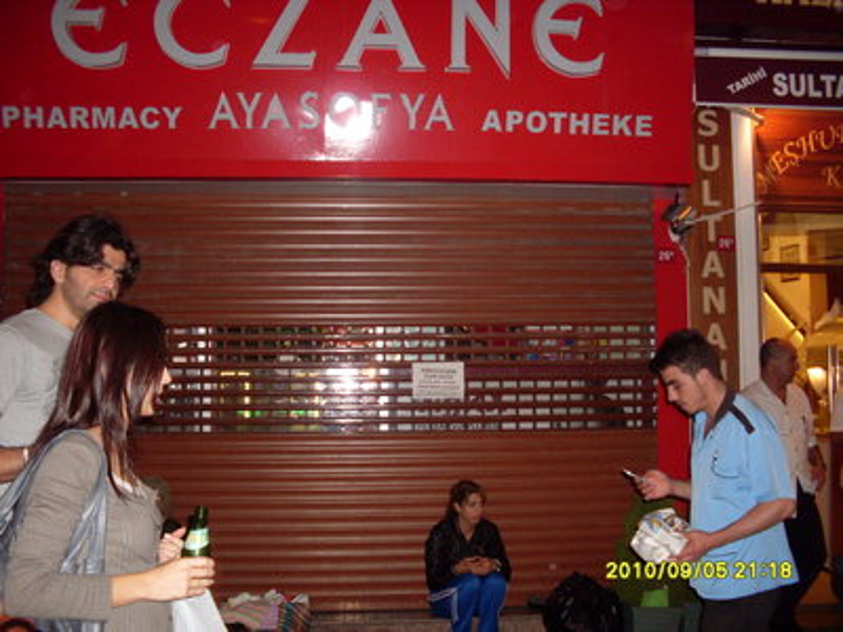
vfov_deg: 37.7
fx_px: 925
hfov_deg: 49.0
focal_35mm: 38
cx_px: 422
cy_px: 316
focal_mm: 6.3
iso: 200
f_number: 2.8
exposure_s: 1/45
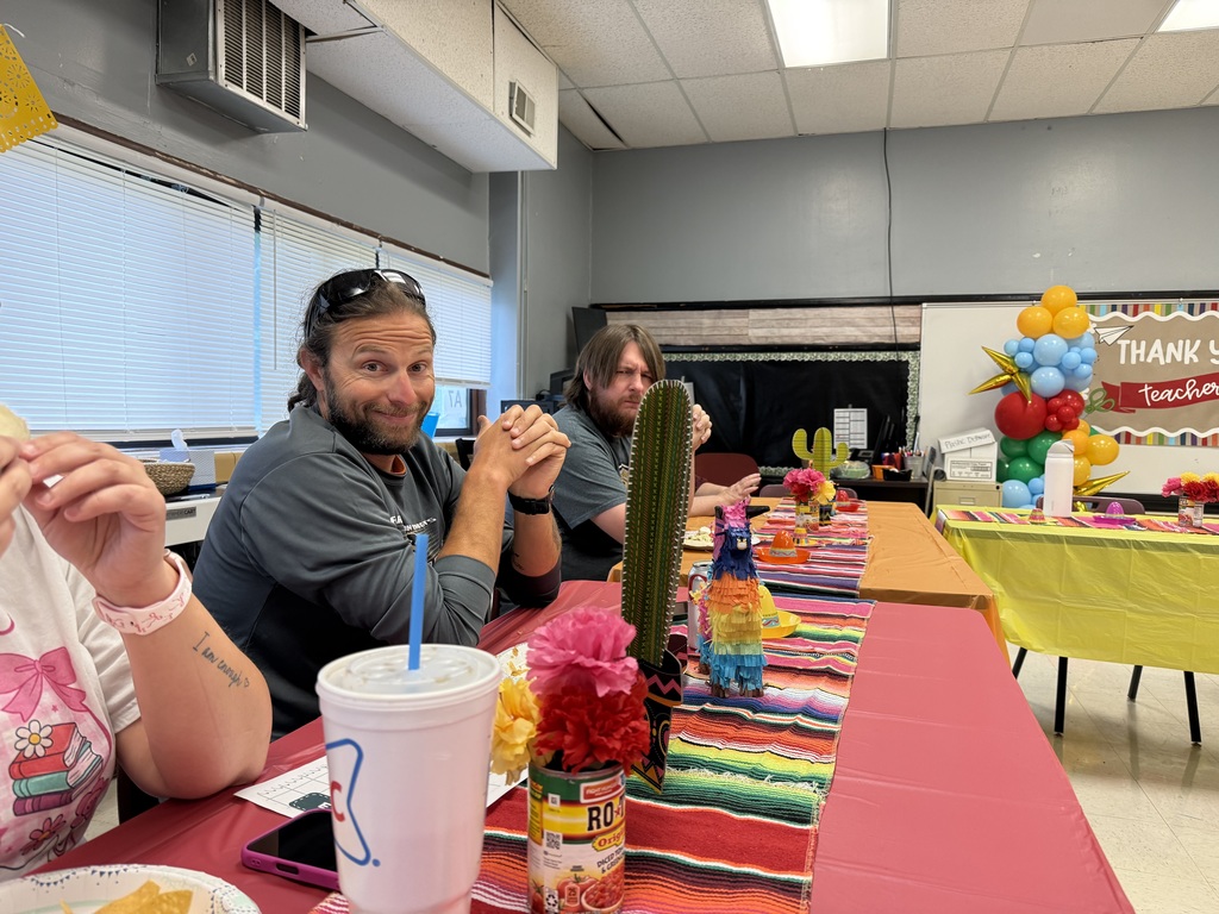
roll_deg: -1.2
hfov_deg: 71.6
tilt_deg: -2.5
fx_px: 845
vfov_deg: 56.8
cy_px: 457
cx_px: 610
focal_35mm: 24
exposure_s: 1/120
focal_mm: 6.76
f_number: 1.78
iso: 200
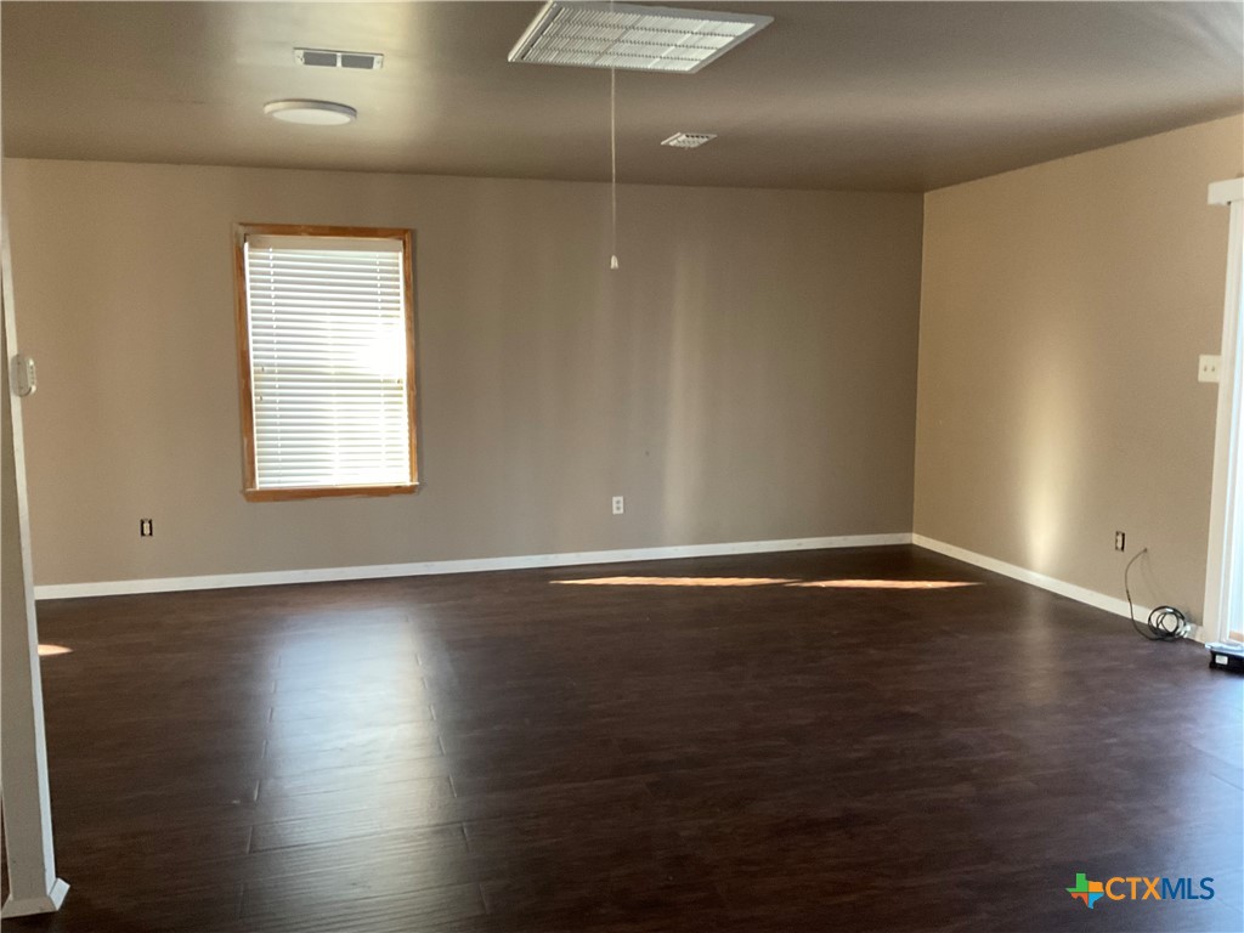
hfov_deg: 61.7
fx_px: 1042
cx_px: 622
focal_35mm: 29
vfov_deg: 48.2
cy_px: 466
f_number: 1.8
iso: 320
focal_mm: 3
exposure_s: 1/47
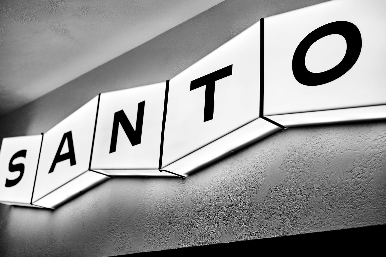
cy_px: 128
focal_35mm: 50
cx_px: 193
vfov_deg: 27.0
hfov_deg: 39.6
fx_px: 536
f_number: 4.5
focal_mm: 50
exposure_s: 1/160
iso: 400
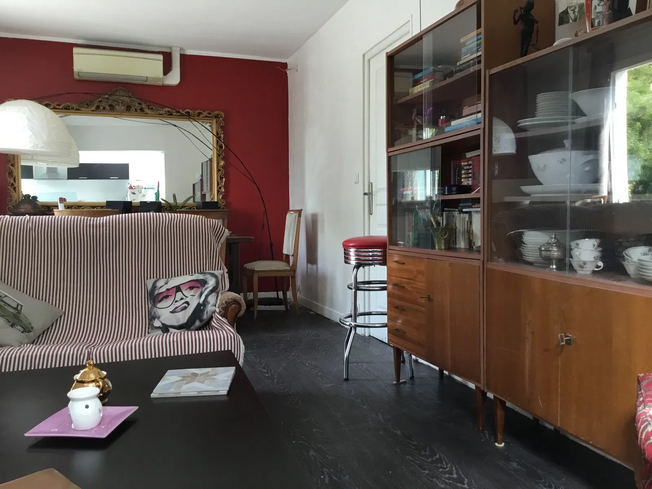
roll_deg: -0.1
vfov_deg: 45.4
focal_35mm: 31
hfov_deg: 58.4
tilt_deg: -3.3
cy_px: 244
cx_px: 326
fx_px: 584
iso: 50
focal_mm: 3.3
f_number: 2.4
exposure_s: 1/33
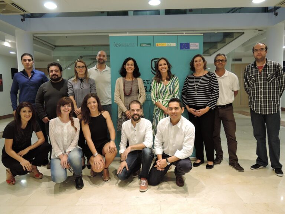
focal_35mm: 24
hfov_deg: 71.6
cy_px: 107
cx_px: 142
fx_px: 198
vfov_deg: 56.8
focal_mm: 5.1
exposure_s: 1/30
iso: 360
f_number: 2.8
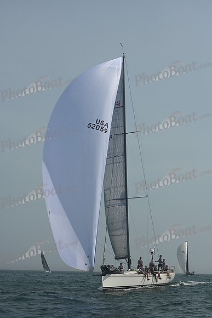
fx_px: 706
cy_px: 159
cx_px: 106
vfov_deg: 25.4
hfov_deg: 17.1
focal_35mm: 80
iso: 320
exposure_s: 1/1250
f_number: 10
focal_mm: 80
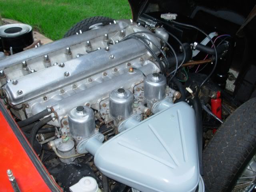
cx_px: 128
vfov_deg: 37.7
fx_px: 281
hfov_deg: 49.0
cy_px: 96
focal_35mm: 38
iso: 50
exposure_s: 1/32
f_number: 2.9
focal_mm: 6.3
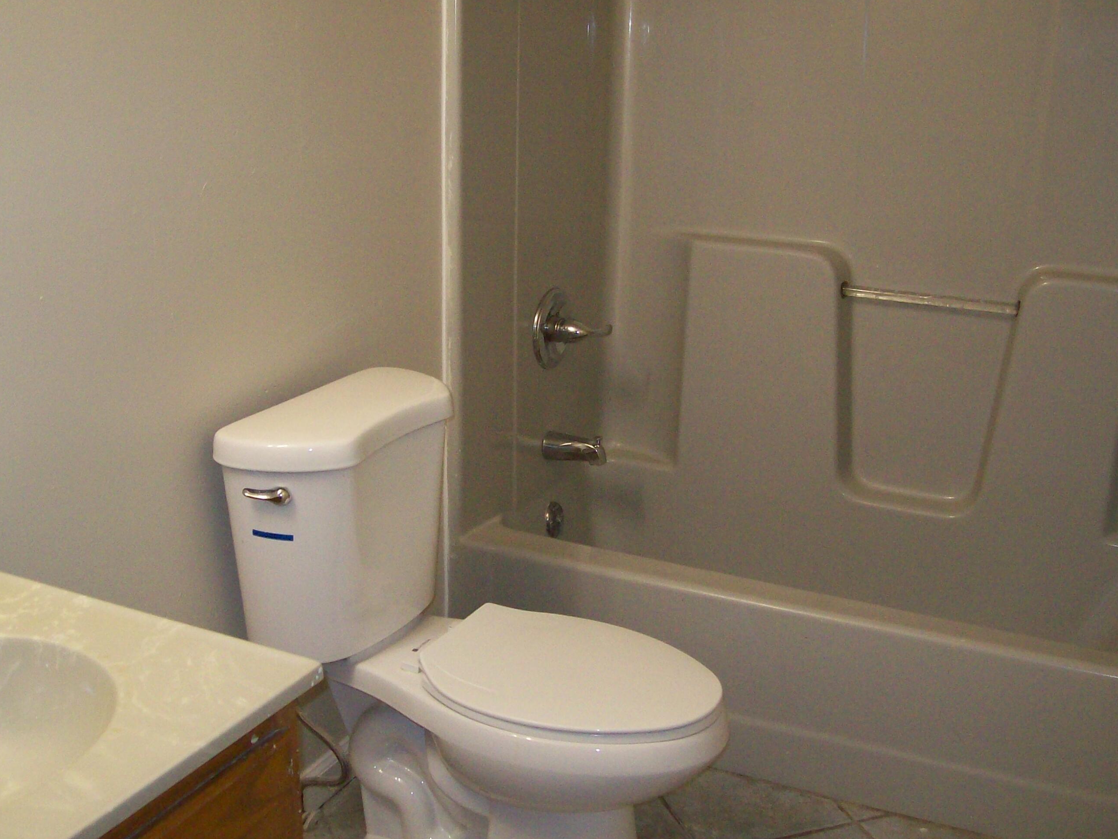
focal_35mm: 42
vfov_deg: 34.4
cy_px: 429
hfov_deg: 44.7
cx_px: 501
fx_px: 1357
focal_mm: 6
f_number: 2.7
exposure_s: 1/64
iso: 200
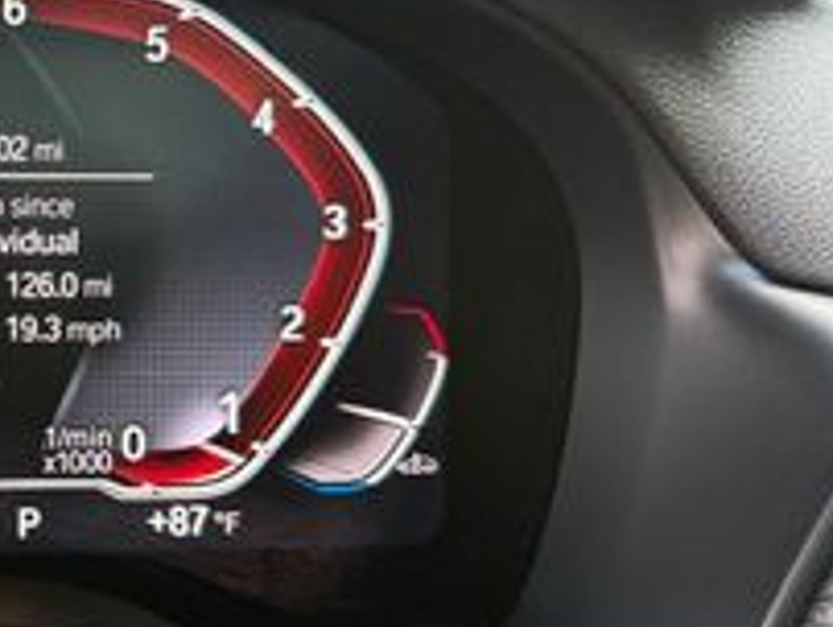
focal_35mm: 76
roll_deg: -4.3
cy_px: 214
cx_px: -309
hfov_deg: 22.4
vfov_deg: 19.4
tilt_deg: -23.2
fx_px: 1831
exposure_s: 1/69
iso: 200
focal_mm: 6.76
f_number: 1.78
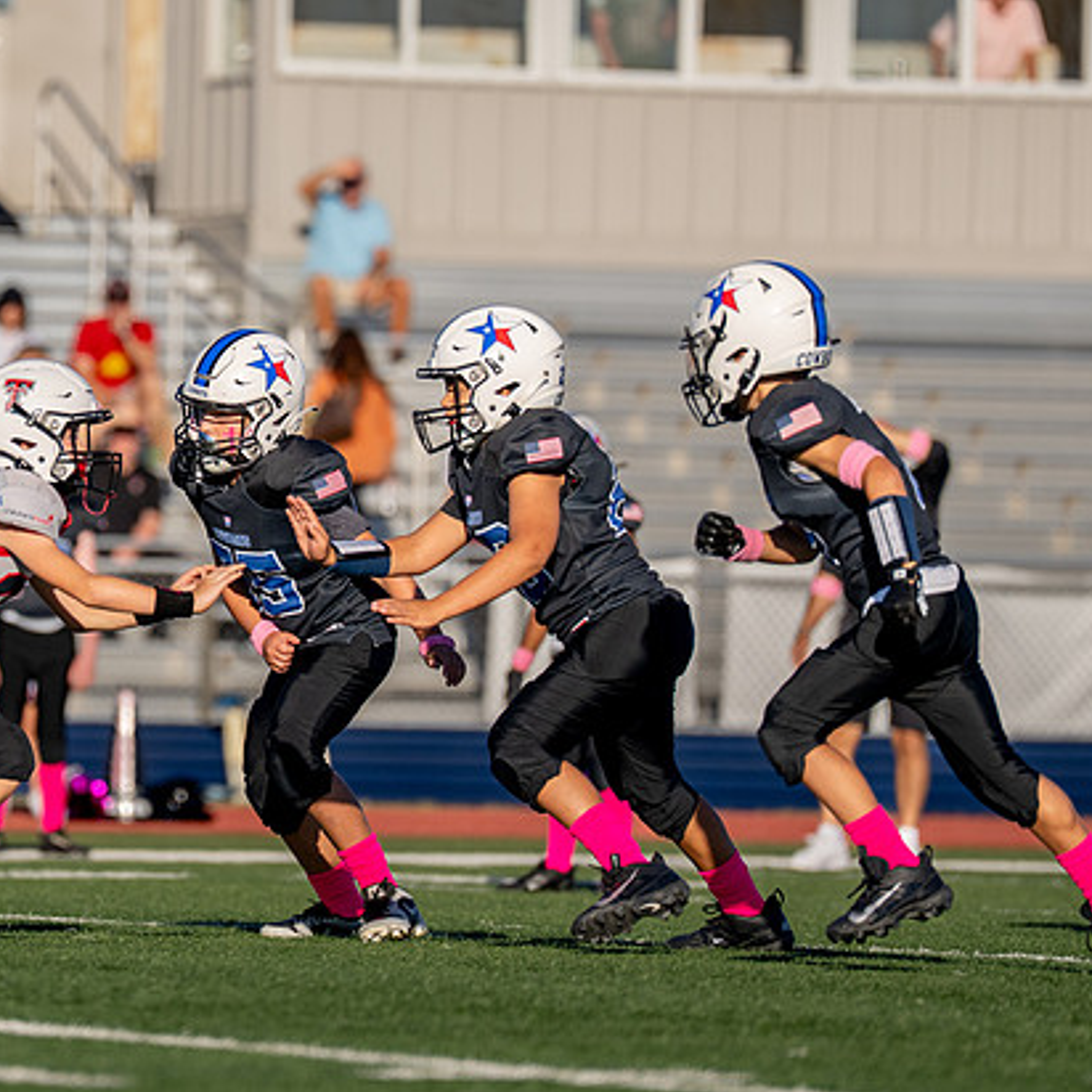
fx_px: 14526
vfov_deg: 4.3
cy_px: 503
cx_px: 209
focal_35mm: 407
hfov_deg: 4.3
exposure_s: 1/5000
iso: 160
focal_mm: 200
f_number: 2.8
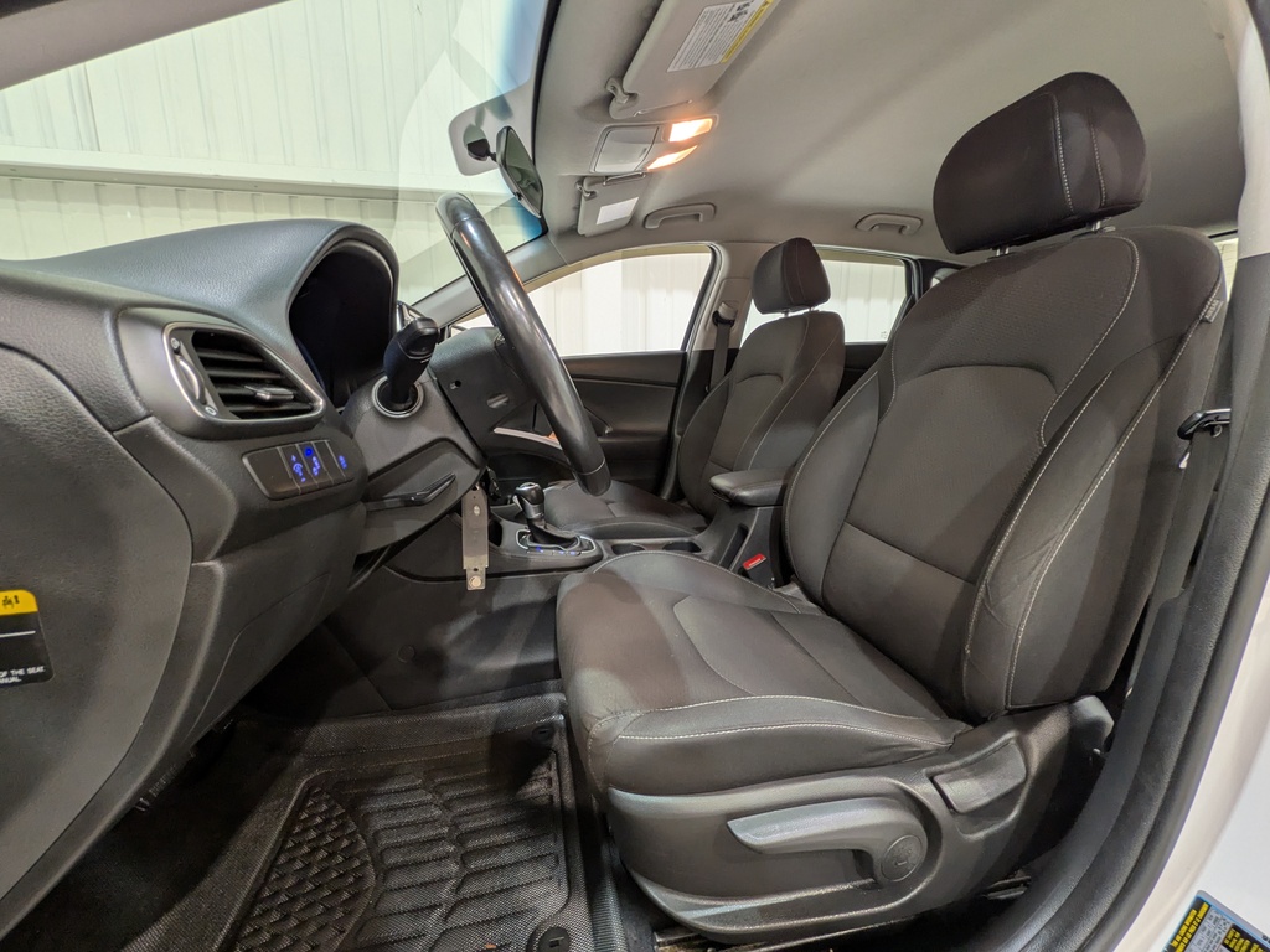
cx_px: 635
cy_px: 476
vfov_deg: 85.7
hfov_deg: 102.1
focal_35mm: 14
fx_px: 514
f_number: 2.2
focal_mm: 1.83
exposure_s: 1/24
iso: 55
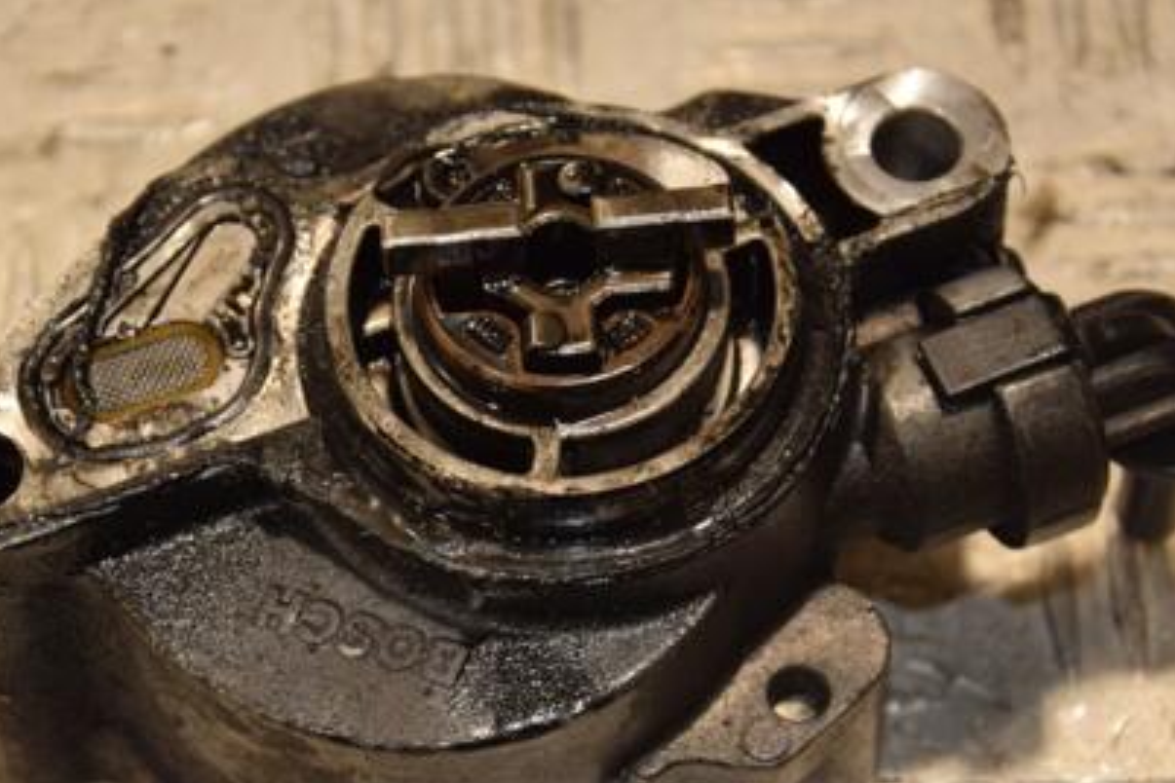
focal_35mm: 130
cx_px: 485
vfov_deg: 10.5
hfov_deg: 15.8
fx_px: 4243
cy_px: 435
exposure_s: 1/200
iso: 800
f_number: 5.3
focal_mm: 58
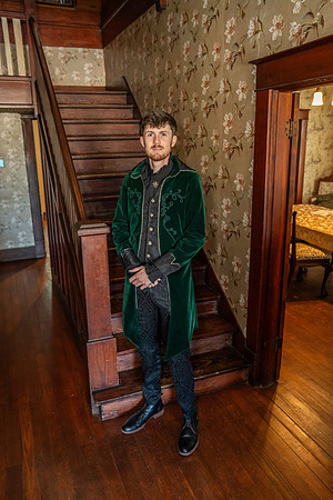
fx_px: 388
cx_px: 166
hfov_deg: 46.4
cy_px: 250
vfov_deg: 65.5
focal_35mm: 28
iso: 6400
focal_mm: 28
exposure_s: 1/100
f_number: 4
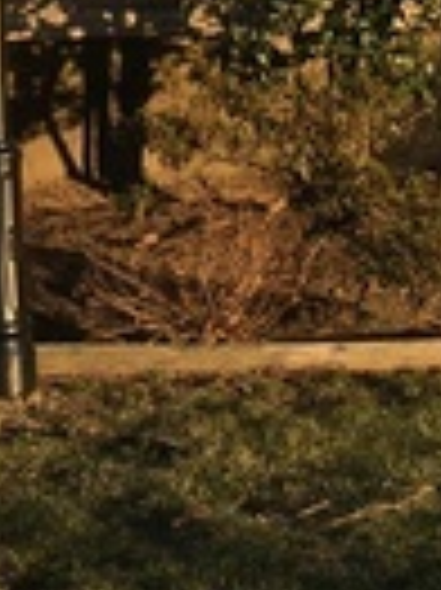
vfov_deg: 12.1
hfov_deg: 9.9
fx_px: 2518
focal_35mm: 148
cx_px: 0
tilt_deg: +11.9
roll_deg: +0.7
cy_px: -538
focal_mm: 4.15
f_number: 2.2
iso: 25
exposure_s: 1/1148
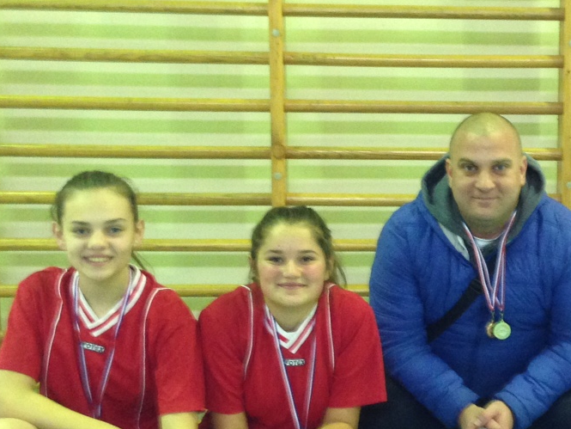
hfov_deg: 23.6
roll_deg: -0.7
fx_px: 1336
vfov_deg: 18.1
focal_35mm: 81
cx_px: 499
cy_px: 311
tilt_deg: -6.2
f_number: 2.4
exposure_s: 1/20
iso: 200
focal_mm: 4.12
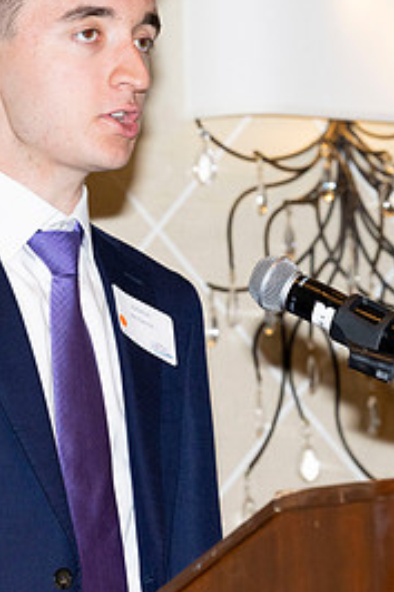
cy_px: 256
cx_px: 108
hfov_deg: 4.5
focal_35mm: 305
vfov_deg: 6.8
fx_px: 5013
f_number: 5.6
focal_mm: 120
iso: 1000
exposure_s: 1/125
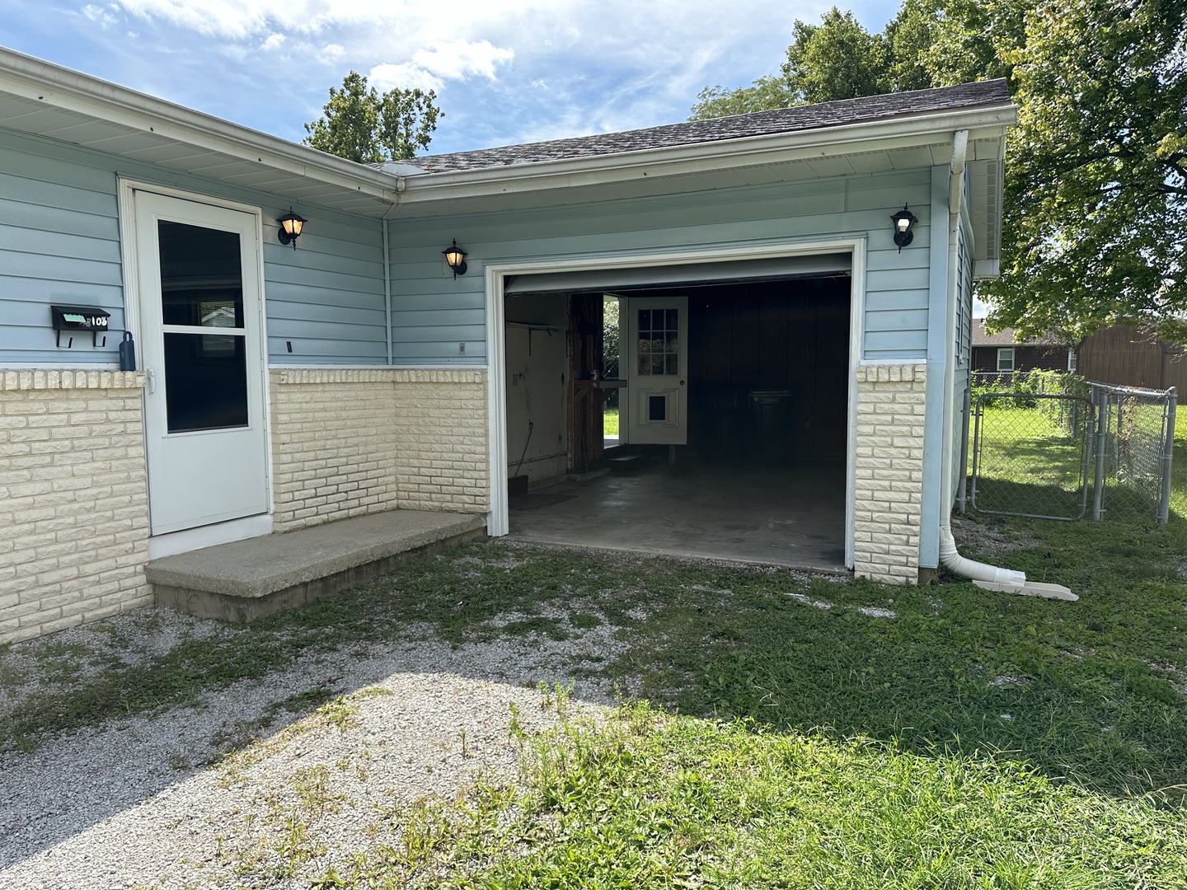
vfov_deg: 56.8
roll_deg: -0.1
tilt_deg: -4.0
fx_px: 823
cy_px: 445
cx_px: 594
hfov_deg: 71.6
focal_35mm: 24
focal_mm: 6.86
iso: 80
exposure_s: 1/1916
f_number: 1.78
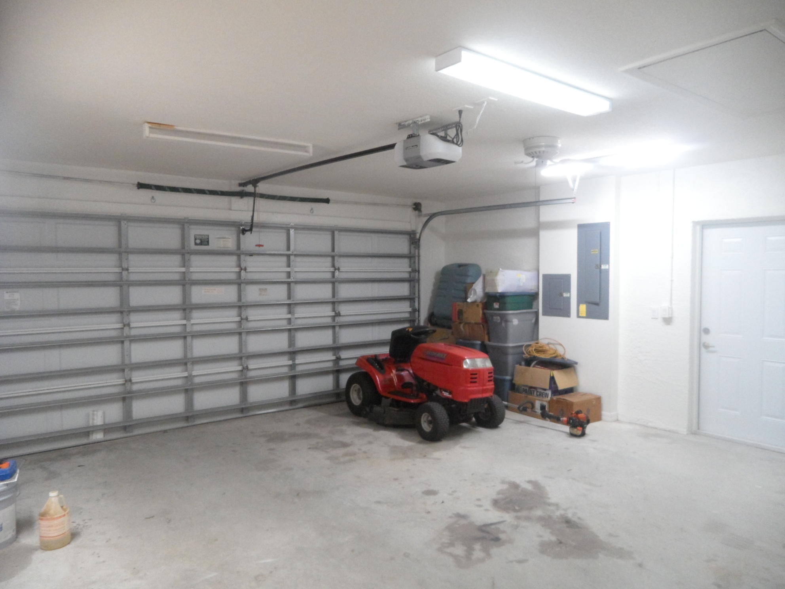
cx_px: 392
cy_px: 294
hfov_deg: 71.6
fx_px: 544
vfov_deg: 56.8
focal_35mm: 24
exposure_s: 1/30
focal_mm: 4.1
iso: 320
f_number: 2.9
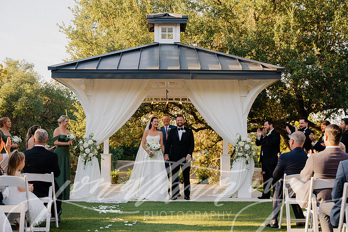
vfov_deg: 26.0
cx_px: 174
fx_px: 503
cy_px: 116
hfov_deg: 38.2
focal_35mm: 52
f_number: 4
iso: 400
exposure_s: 1/500
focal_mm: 52
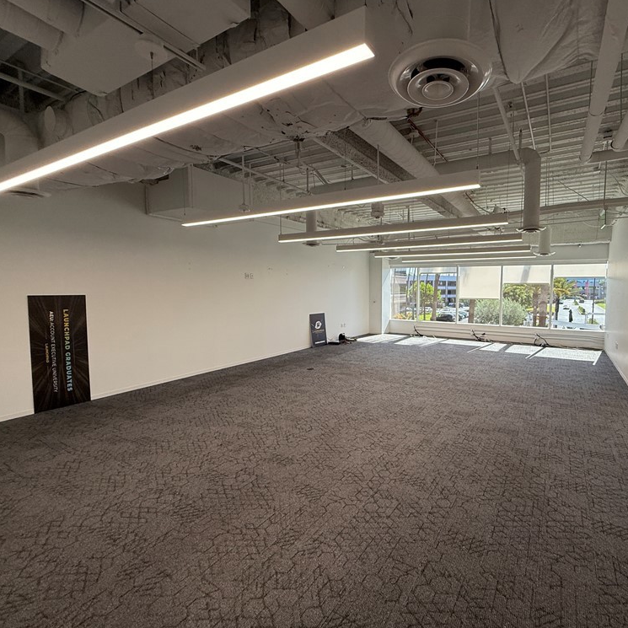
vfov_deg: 84.0
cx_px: 375
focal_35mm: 17
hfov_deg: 83.0
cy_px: 313
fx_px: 349
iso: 160
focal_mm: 2.22
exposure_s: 1/99
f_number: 2.2
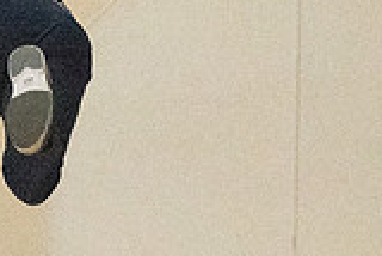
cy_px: 141
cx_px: -81
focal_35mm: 554
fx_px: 5884
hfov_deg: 3.7
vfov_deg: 2.5
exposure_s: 1/1250
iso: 10000
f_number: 4.5
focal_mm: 102
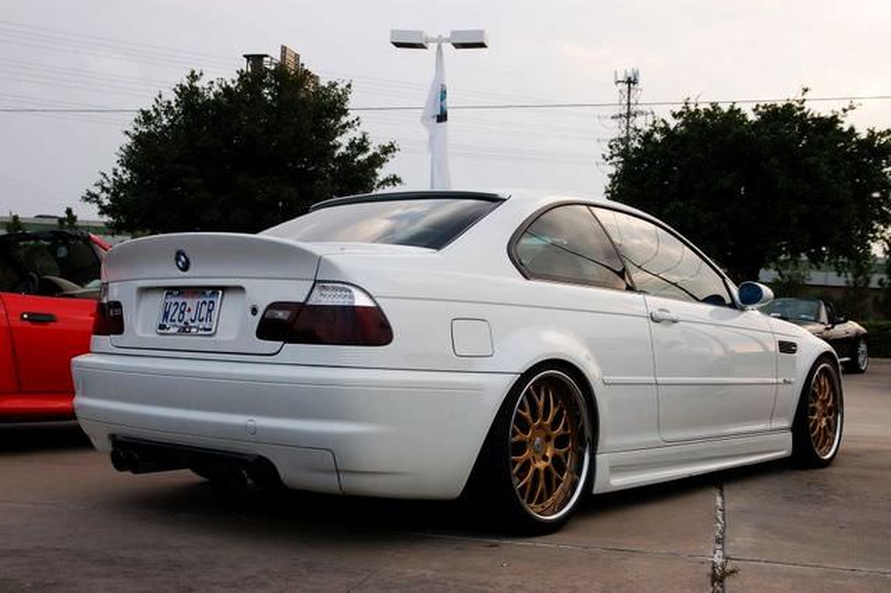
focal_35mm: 44
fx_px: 1076
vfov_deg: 30.8
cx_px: 446
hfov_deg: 45.0
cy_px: 296
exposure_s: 1/250
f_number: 5
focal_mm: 29
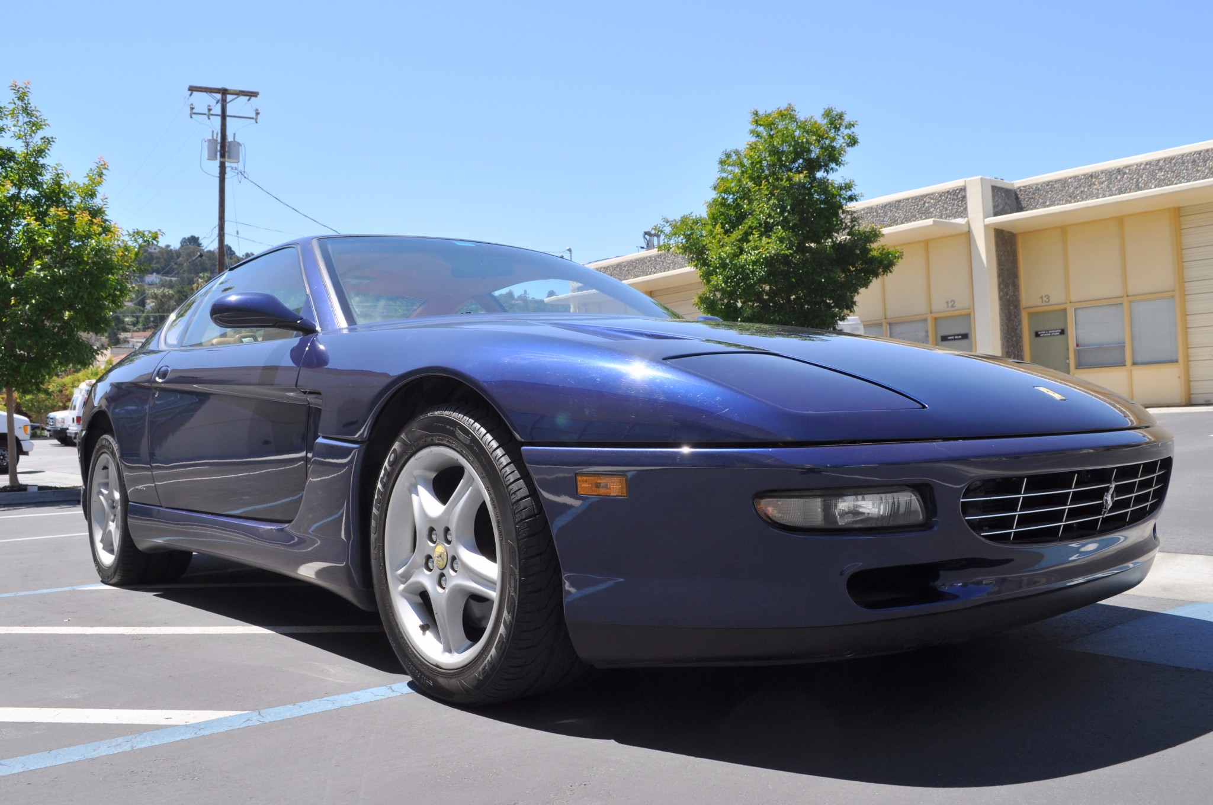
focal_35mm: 27
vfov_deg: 47.8
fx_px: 909
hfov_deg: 67.4
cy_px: 402
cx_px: 606
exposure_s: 1/320
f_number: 8
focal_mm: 18
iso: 200
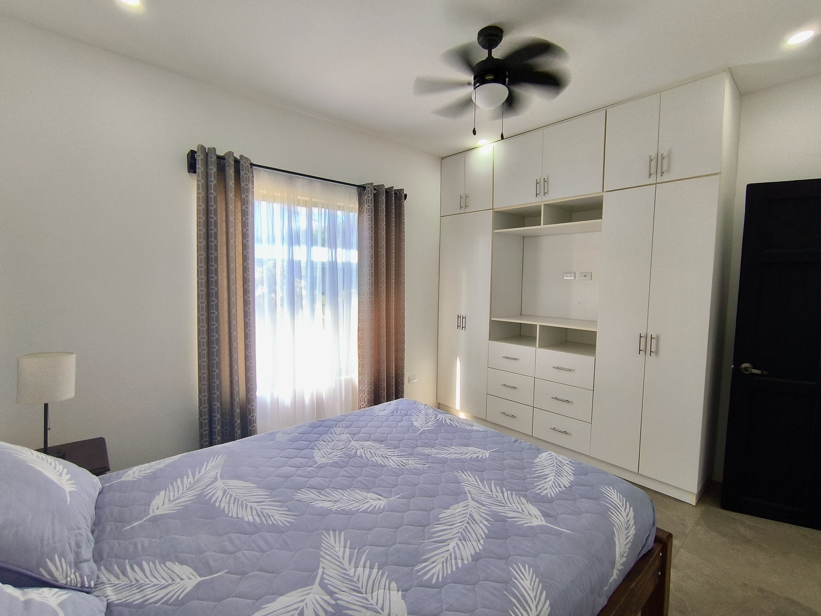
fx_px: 379
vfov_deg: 78.1
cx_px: 410
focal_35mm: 16
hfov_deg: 94.5
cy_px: 308
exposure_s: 1/50
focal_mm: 1.65
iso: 64
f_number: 2.2
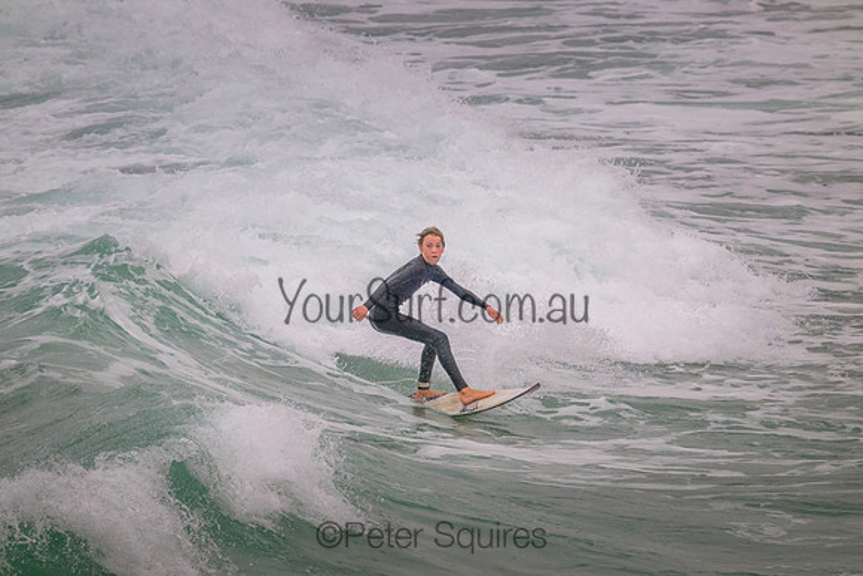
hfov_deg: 2.6
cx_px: 432
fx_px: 19181
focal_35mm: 800
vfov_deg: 1.7
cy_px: 288
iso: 2800
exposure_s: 1/1250
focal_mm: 800
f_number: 11
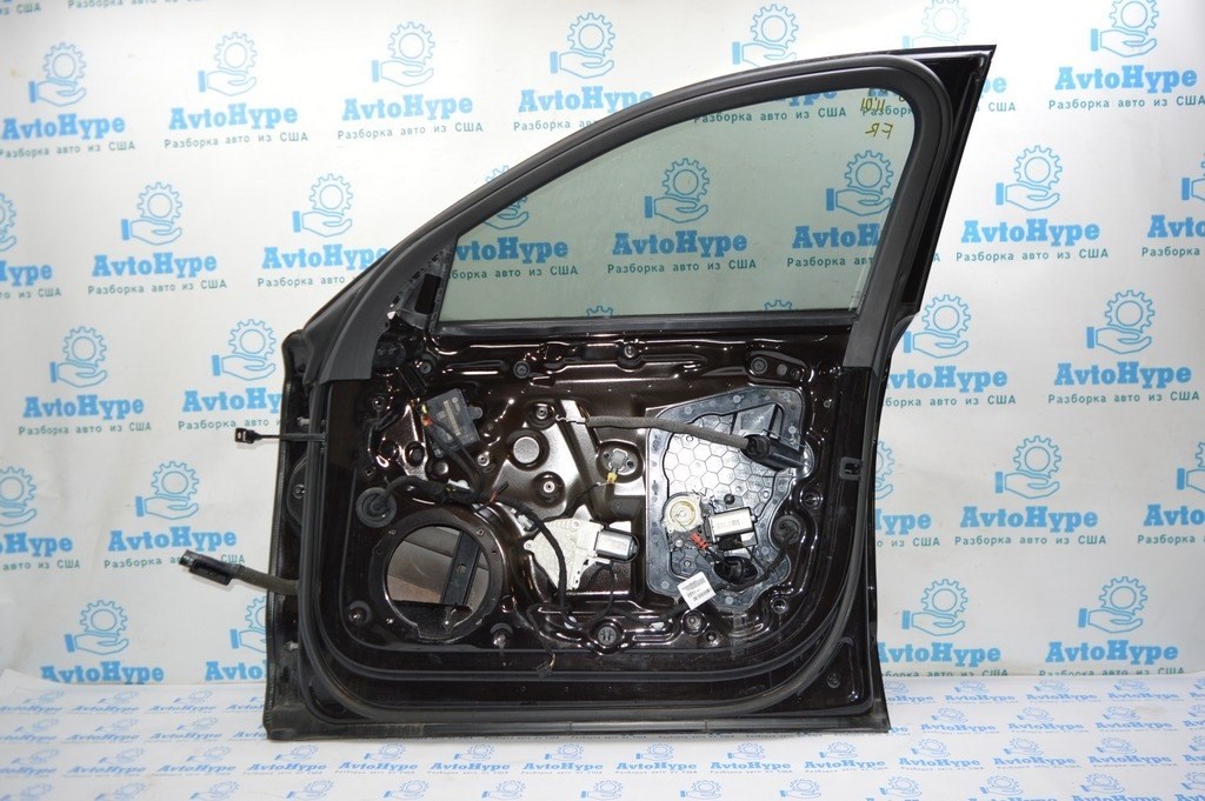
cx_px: 602
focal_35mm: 27
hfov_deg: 67.4
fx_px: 903
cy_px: 400
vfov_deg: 47.9
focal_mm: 18
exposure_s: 1/60
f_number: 4
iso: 400
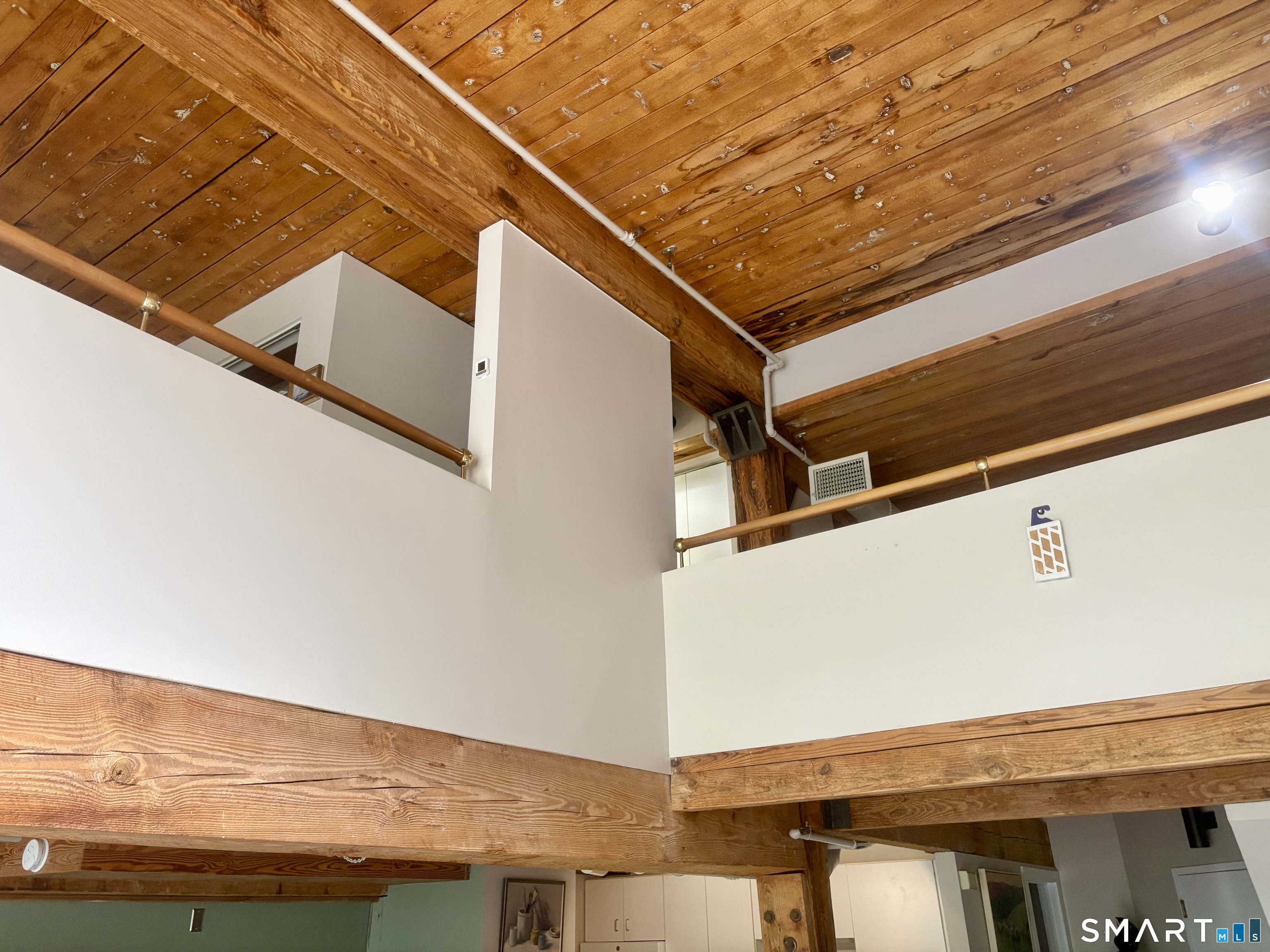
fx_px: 954
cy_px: 476
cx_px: 635
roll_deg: +1.4
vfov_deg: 53.1
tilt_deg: +25.3
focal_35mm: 26
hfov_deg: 67.3
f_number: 1.6
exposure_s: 1/60
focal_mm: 5.96
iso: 200
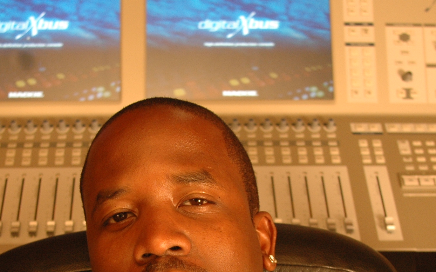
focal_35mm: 67
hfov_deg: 30.6
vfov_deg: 18.9
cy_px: 275
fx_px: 796
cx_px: 202
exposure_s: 1/40
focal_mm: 20
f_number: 3.5
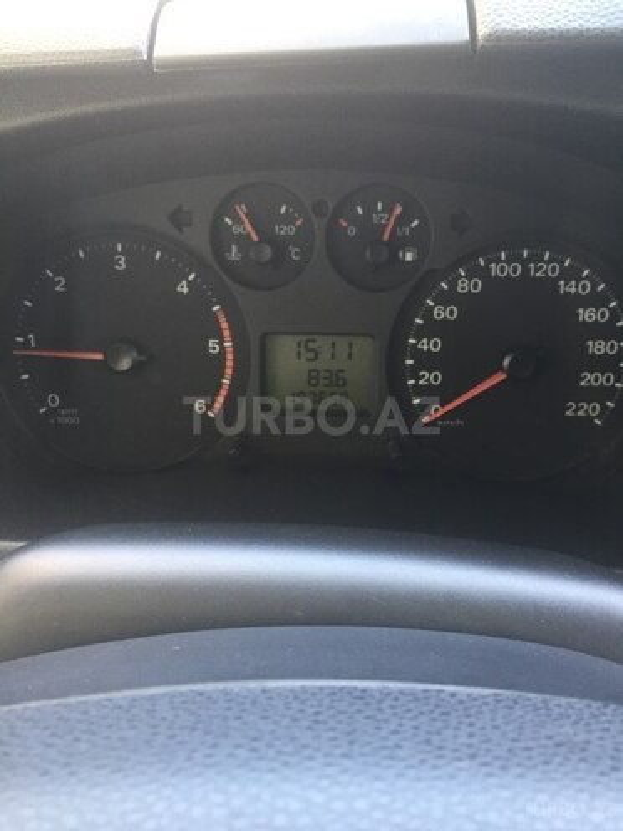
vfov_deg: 61.7
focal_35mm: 29
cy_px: 416
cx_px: 312
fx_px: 696
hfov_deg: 48.2
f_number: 2.2
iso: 80
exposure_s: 1/33
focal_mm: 4.15
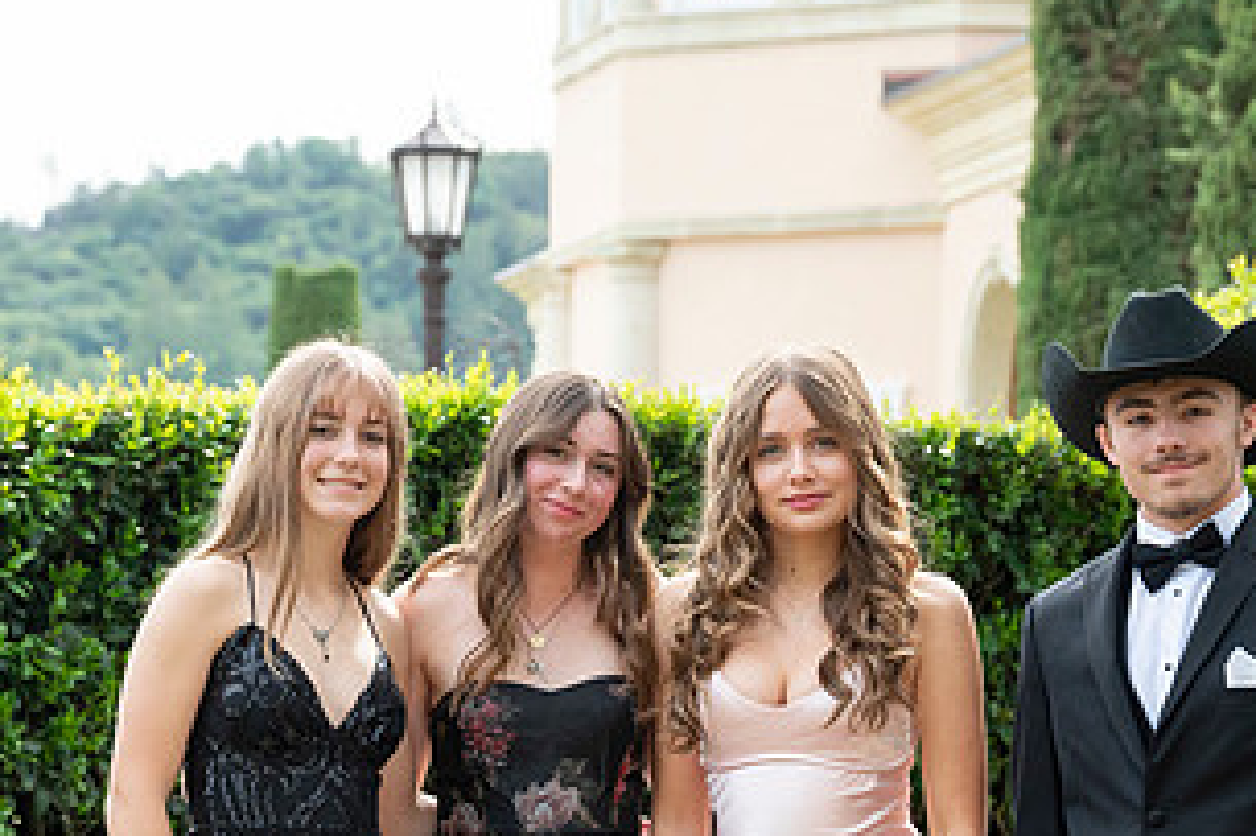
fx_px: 6834
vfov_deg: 7.0
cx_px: 733
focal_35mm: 196
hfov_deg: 10.5
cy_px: 735
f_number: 6.3
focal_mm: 103
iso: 1250
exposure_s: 1/1000
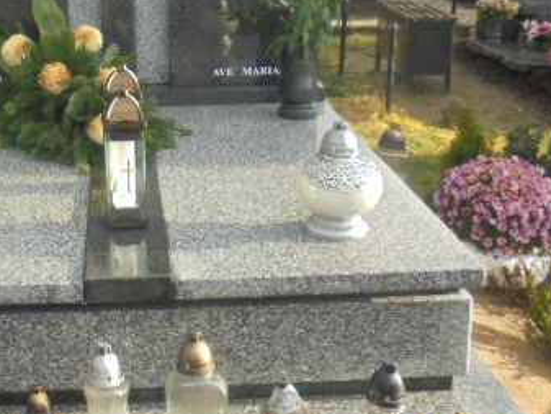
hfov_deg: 34.1
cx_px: 126
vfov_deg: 26.0
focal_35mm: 55
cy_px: 72
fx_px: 876
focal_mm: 5.3
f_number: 3.7
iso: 100
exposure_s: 1/200
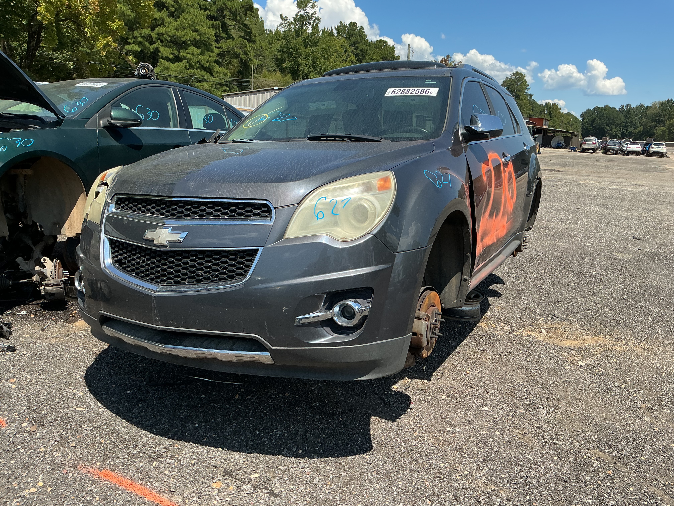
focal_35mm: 29
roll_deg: -1.1
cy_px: 253
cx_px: 337
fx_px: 565
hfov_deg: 61.7
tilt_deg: -10.3
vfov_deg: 48.2
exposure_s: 1/1342
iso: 25
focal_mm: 3
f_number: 1.8
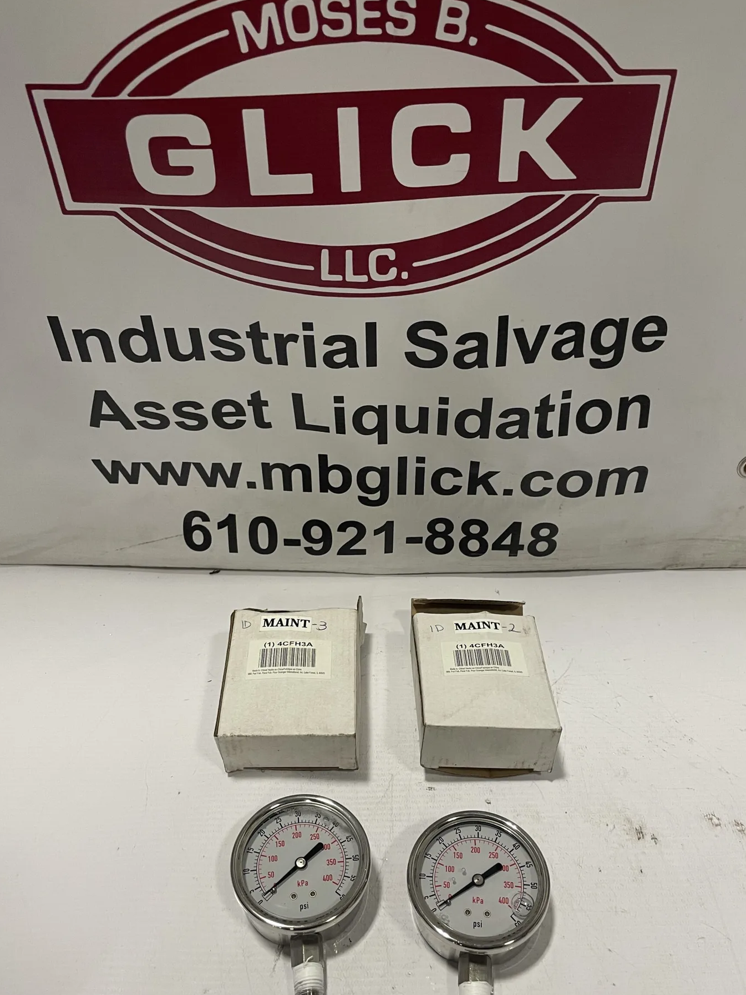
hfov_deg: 48.2
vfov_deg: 61.6
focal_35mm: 29
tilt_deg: -43.3
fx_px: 833
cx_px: 378
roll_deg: -1.1
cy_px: 537
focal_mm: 4.2
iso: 160
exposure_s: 1/60
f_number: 1.6
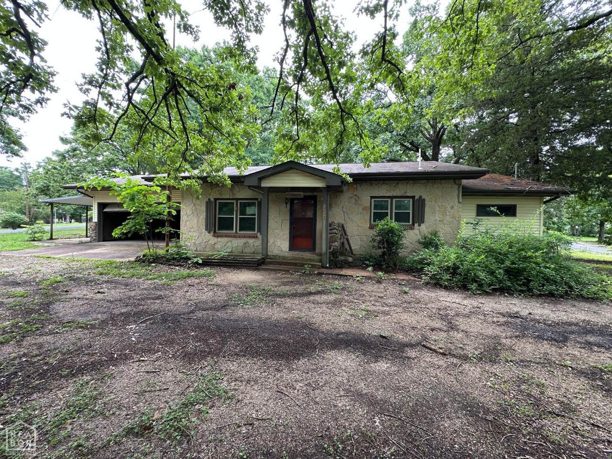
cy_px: 230
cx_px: 306
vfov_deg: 85.7
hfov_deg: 102.1
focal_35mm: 14
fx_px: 248
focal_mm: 2.22
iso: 50
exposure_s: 1/99
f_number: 2.2
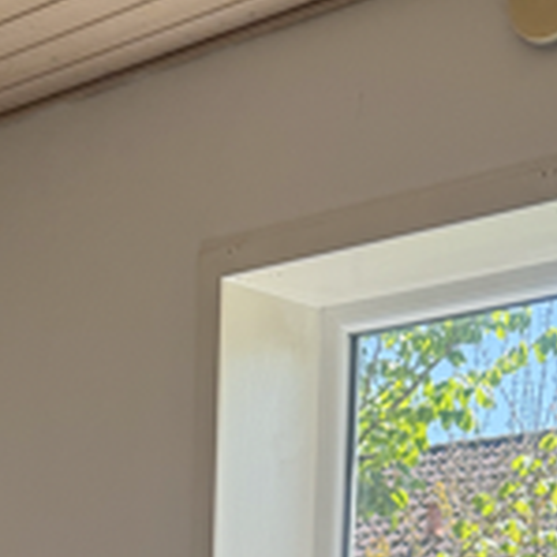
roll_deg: +0.5
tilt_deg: -8.4
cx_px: -7
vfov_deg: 16.0
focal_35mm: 91
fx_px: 1657
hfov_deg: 18.6
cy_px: 1017
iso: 100
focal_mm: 6.76
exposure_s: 1/632
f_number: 1.78
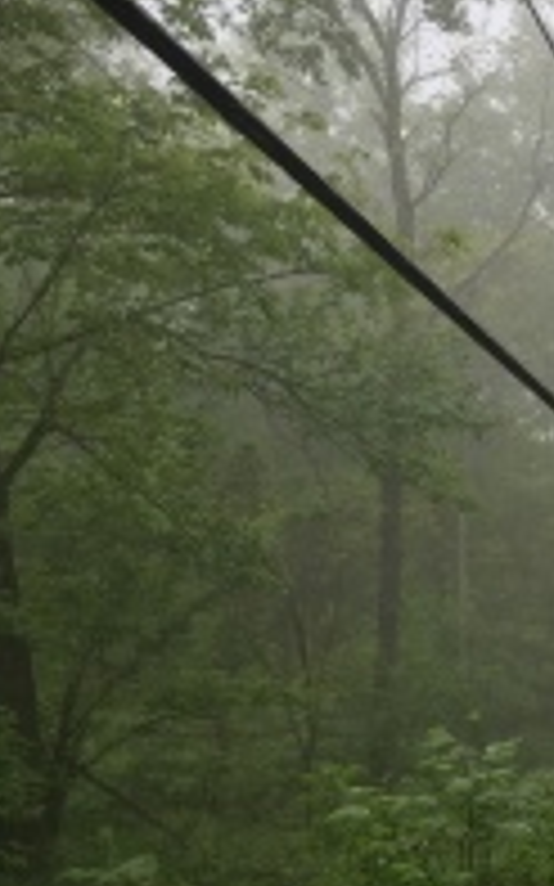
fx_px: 1378
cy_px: 562
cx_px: 748
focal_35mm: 57
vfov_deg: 35.5
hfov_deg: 20.5
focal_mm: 4.15
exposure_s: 1/190
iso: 25
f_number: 2.2
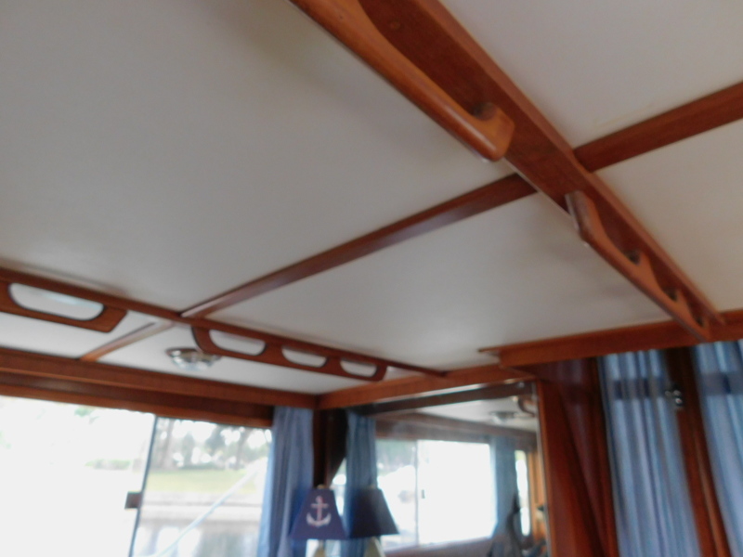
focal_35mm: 23
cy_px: 278
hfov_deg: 73.9
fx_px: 494
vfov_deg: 58.9
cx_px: 372
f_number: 3
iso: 320
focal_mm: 4
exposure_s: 1/30
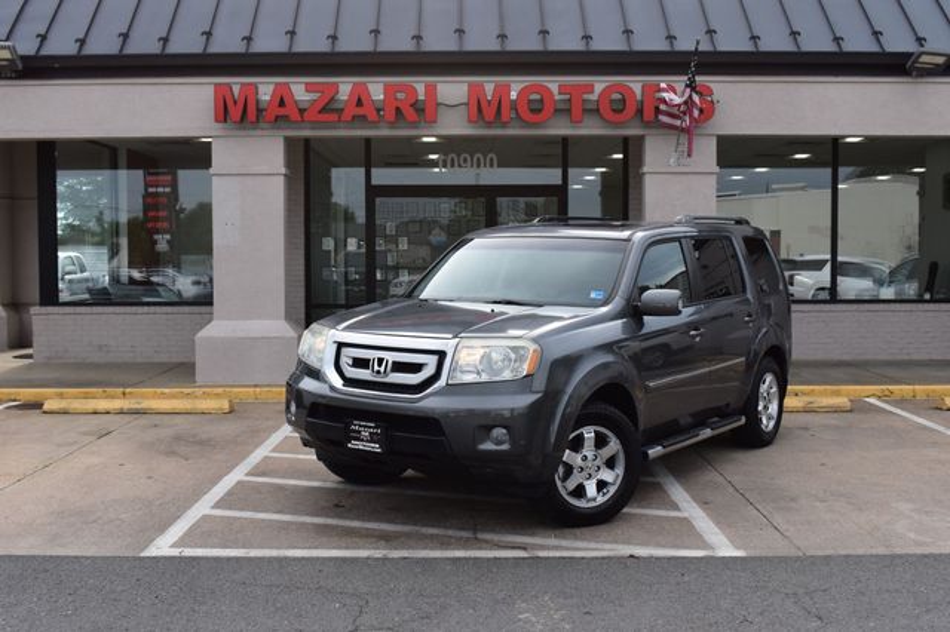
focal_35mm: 40
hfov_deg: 47.9
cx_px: 475
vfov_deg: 33.0
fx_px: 1068
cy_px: 316
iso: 400
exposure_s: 1/320
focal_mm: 27
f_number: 10
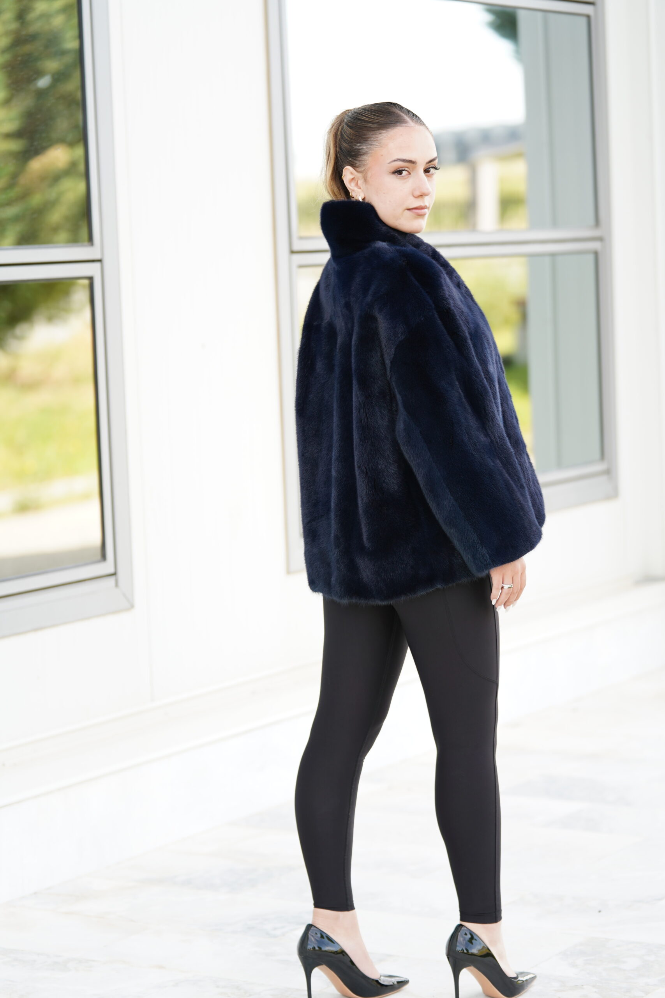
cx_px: 332
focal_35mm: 95
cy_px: 499
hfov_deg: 14.4
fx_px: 2632
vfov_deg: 21.5
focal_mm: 95
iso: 200
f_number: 2.8
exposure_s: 1/250
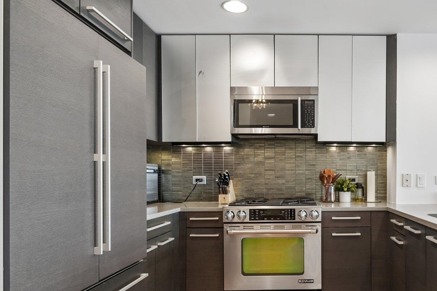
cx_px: 306
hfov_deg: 64.8
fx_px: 328
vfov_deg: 47.3
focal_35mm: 27
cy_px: 189
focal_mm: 16
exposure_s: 1/8
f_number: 8
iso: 400
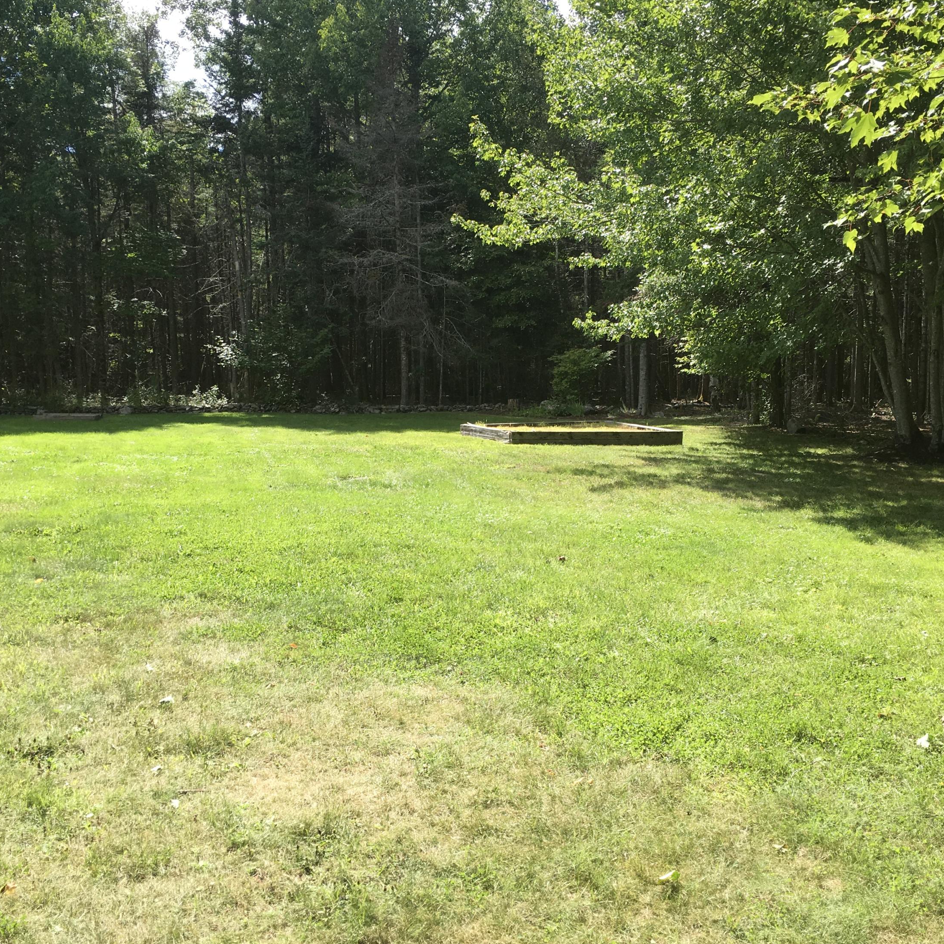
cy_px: 474
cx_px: 483
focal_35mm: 35
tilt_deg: -4.3
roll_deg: +0.9
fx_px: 1080
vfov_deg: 47.2
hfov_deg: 47.2
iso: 25
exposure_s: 1/587
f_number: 2.2
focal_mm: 4.15
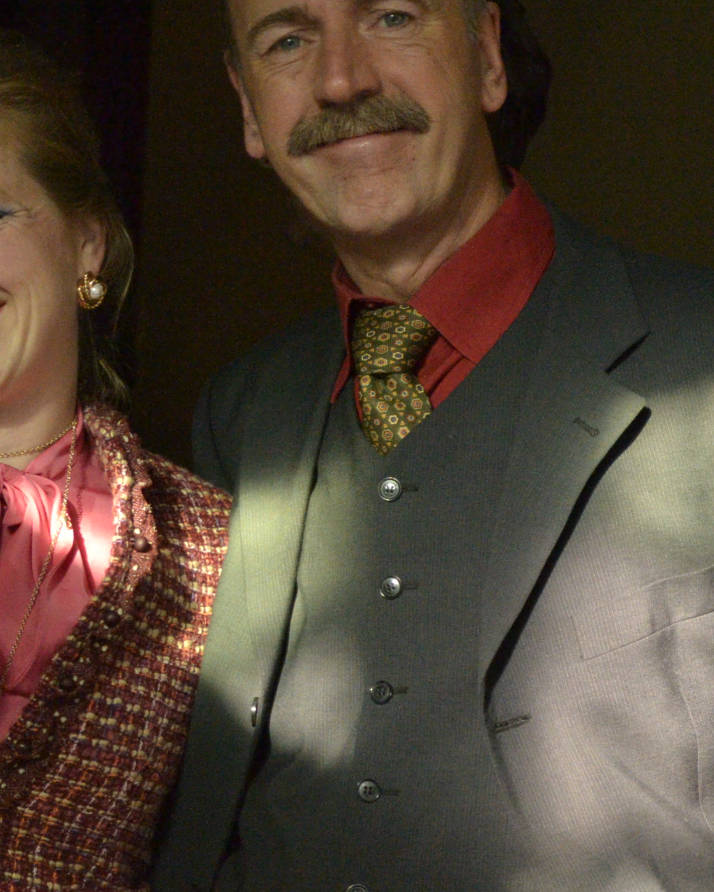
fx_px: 4041
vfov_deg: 12.6
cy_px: 486
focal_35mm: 153
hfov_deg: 10.0
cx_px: 2
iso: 3200
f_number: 5.6
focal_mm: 48
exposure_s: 1/800
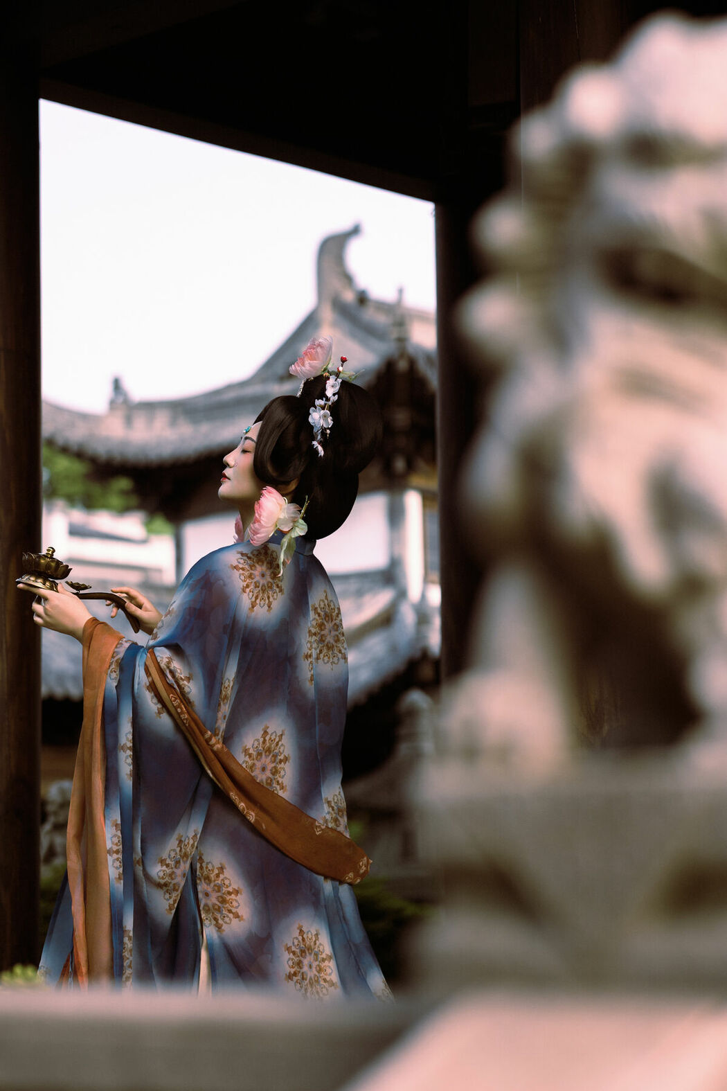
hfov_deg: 16.1
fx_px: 2575
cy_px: 546
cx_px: 364
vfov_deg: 23.9
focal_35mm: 85
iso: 500
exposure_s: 1/4000
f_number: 2.8
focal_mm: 85
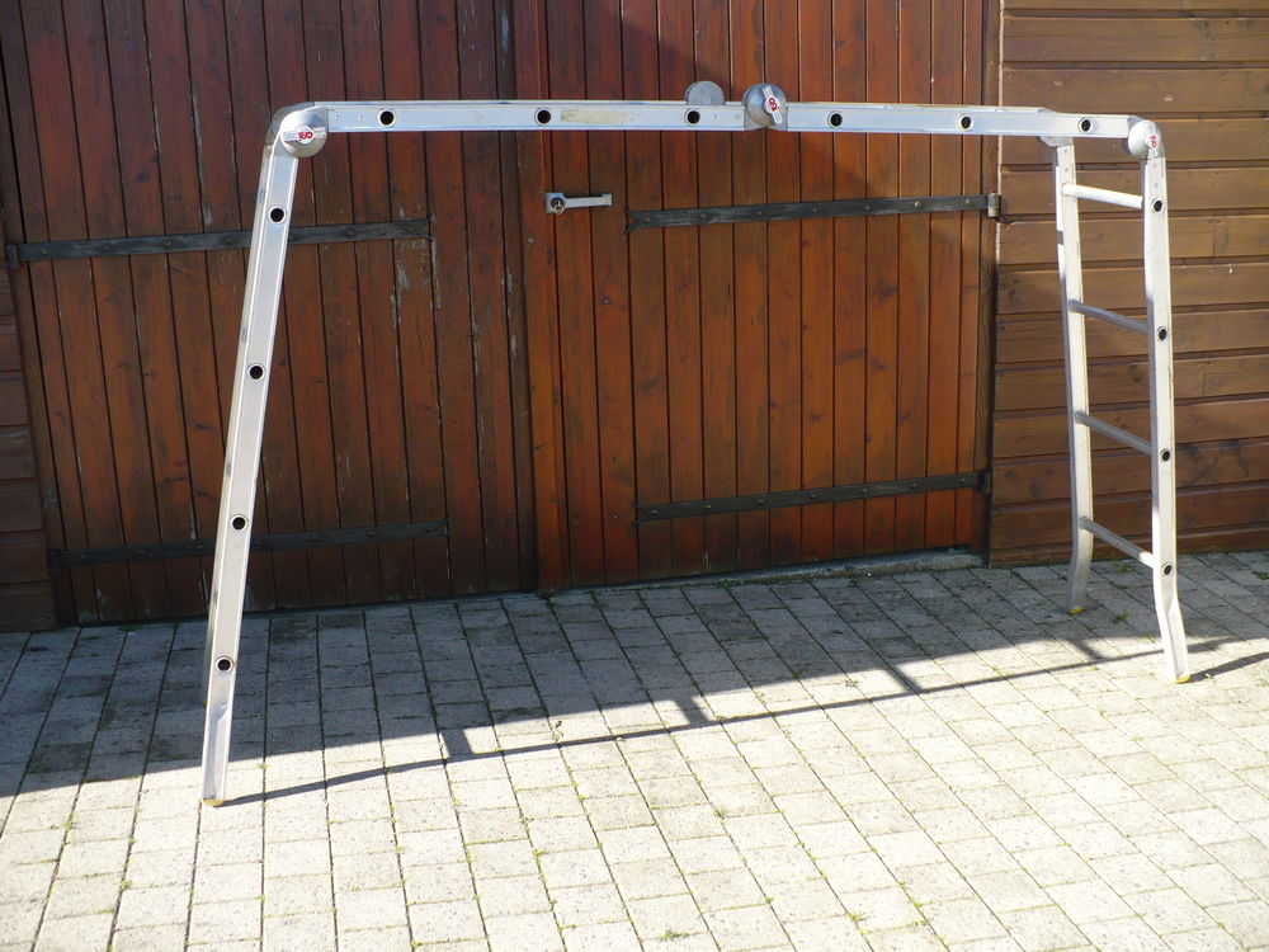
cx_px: 634
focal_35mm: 37
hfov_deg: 50.1
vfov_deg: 38.7
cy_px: 476
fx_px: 1356
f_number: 2.8
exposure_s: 1/400
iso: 100
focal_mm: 6.1
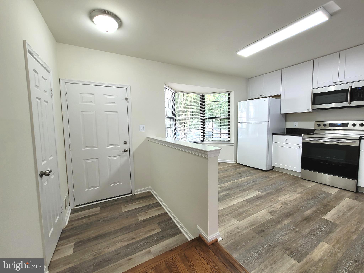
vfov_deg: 89.9
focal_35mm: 13
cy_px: 136
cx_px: 182
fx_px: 137
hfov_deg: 106.2
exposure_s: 1/60
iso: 100
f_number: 2.2
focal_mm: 2.2
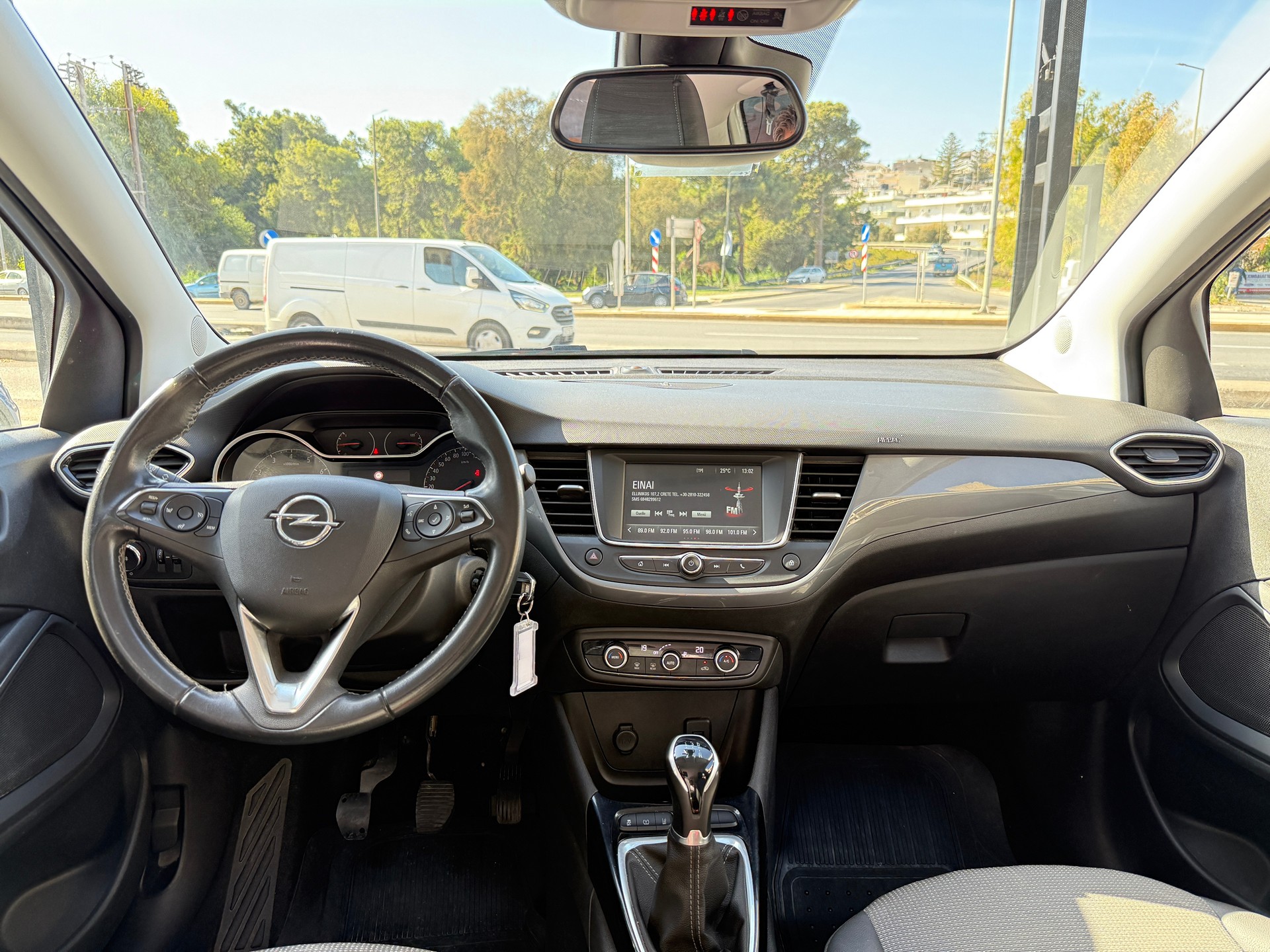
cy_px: 476
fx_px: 881
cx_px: 635
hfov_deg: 71.6
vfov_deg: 56.8
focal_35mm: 24
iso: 200
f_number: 1.78
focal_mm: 6.76
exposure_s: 1/130
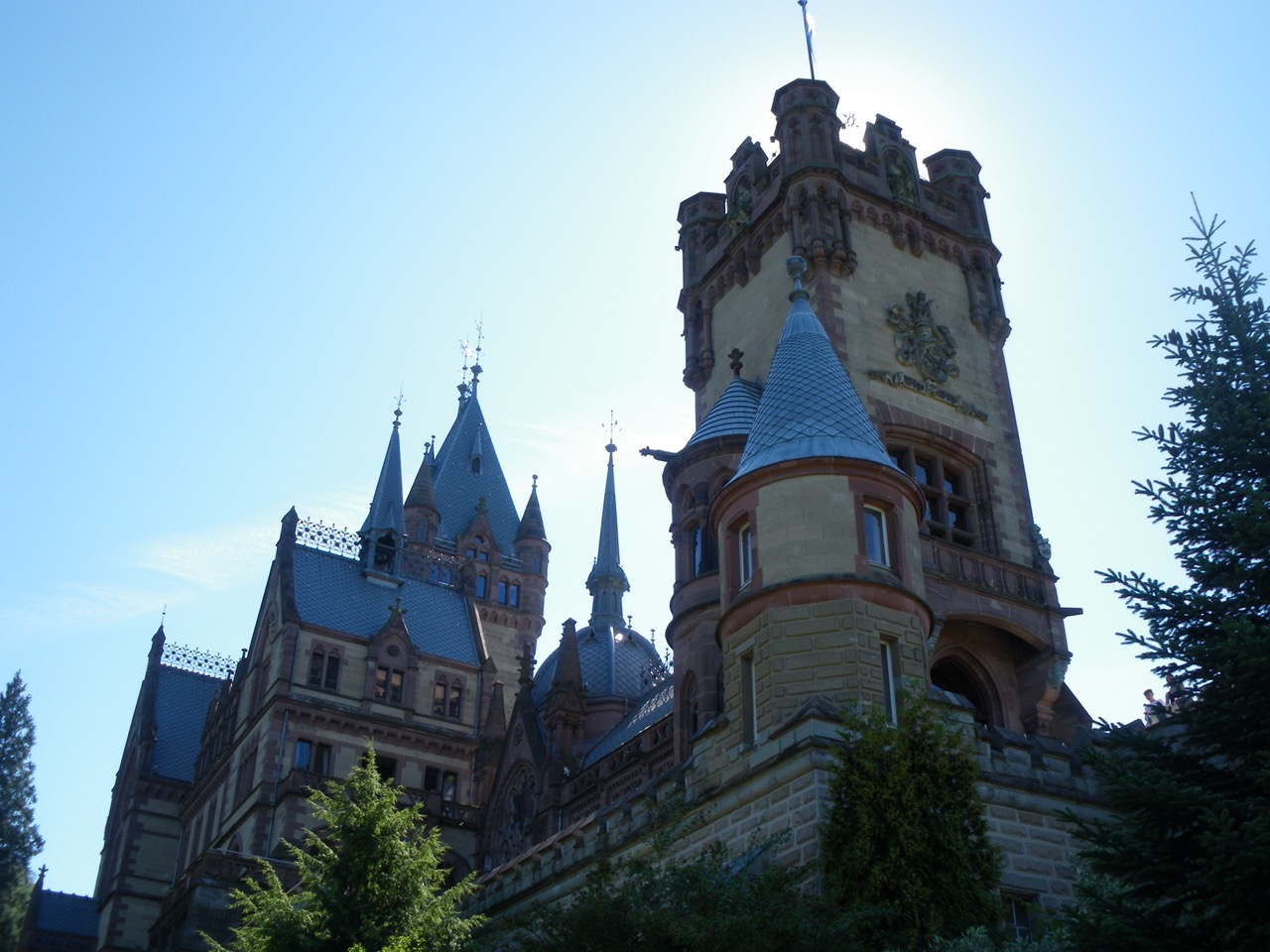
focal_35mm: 36
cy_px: 476
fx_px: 1321
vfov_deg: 39.7
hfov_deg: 51.4
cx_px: 635
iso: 64
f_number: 5.4
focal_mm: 6.3
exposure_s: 1/100
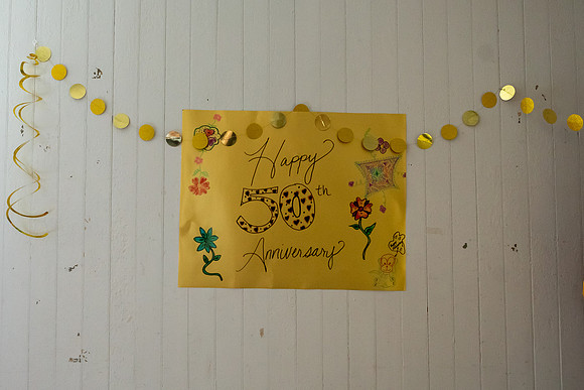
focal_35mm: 39
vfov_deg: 34.2
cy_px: 194
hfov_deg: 49.5
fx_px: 633
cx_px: 277
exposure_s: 1/160
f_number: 4
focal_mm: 24
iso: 3200
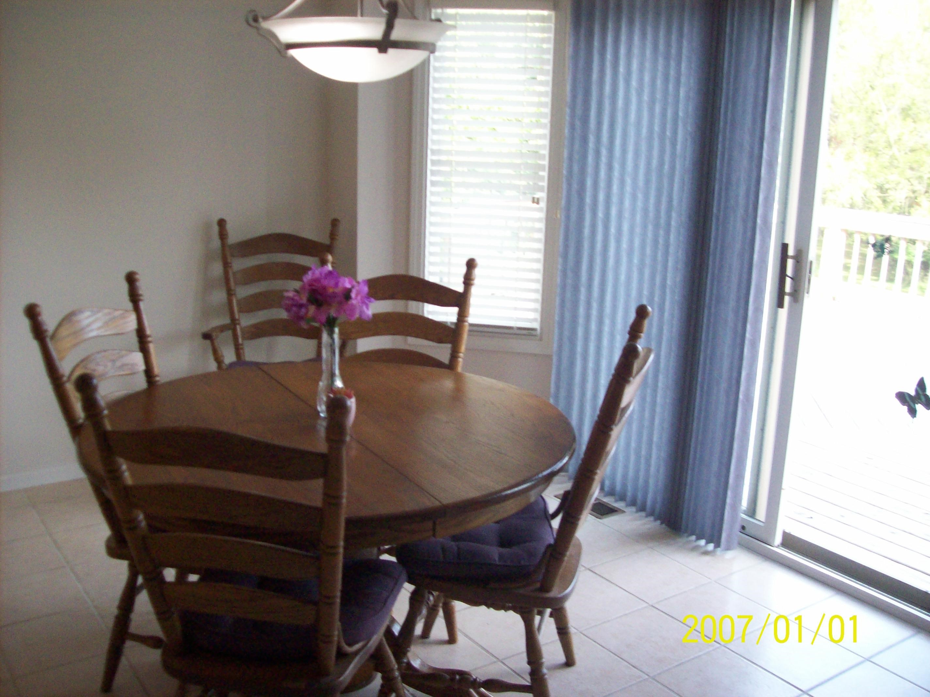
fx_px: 967
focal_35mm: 36
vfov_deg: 39.6
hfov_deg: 51.4
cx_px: 465
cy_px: 348
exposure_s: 1/128
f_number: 2.7
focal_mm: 6
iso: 231
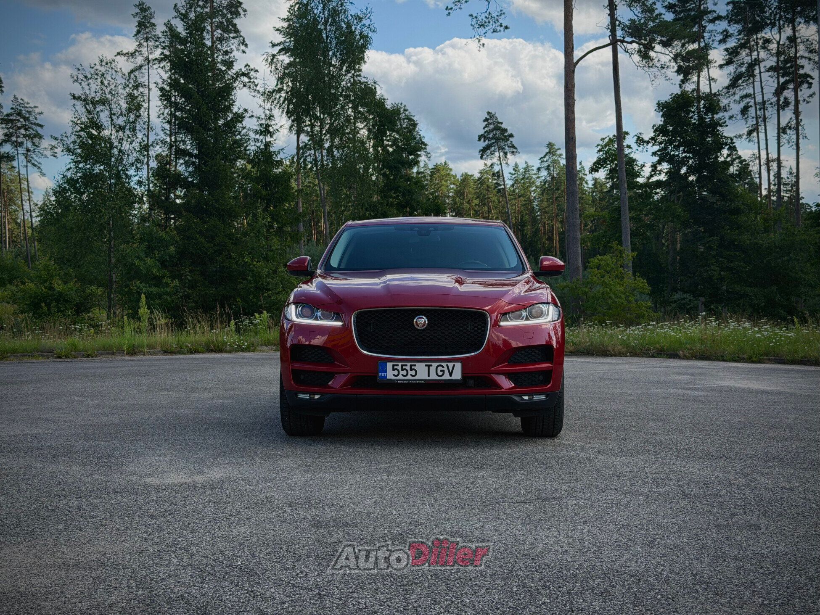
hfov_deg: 39.7
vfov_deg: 30.3
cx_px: 410
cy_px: 308
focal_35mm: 48
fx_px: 1137
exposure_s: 1/1608
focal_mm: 6.76
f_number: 1.78
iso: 80
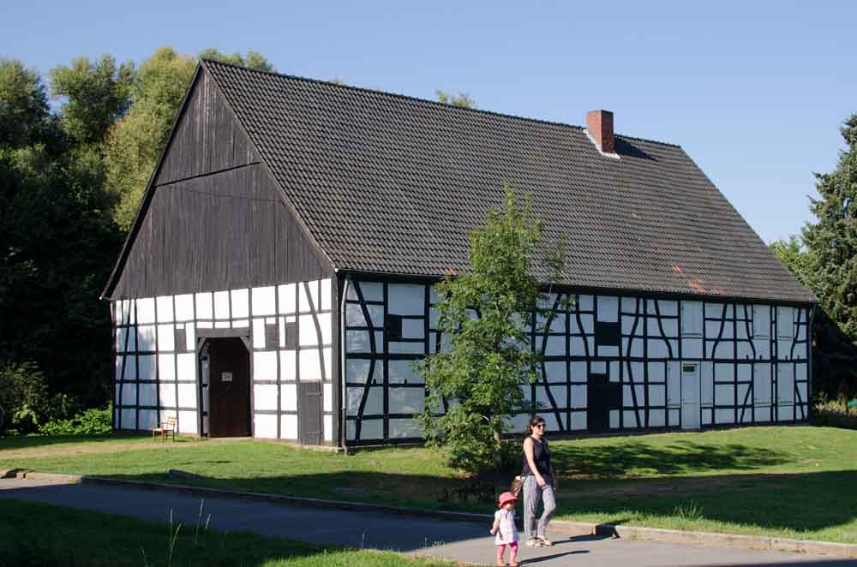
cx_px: 428
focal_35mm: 52
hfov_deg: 37.9
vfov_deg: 25.6
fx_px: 1247
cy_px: 284
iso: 100
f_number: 7.1
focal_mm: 35
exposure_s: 1/200
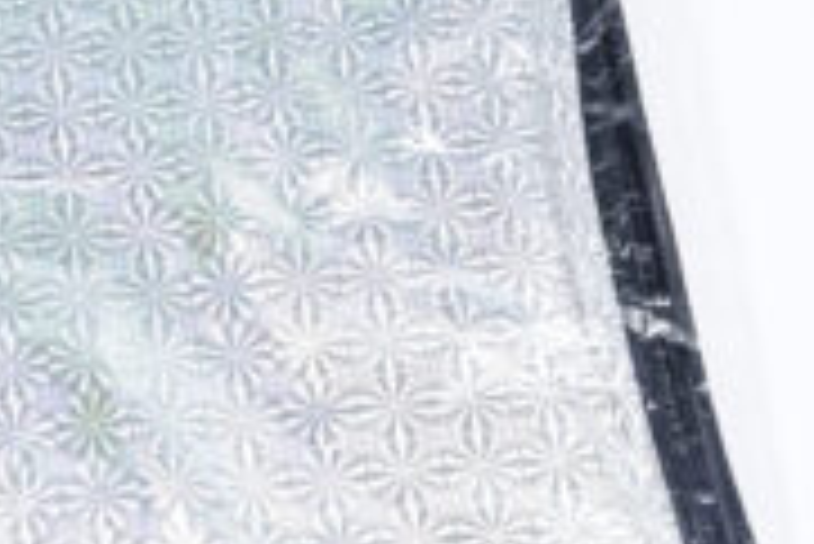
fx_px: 3598
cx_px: 189
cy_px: 243
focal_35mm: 159
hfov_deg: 12.9
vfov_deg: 8.6
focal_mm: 41
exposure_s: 1/160
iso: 3200
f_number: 9
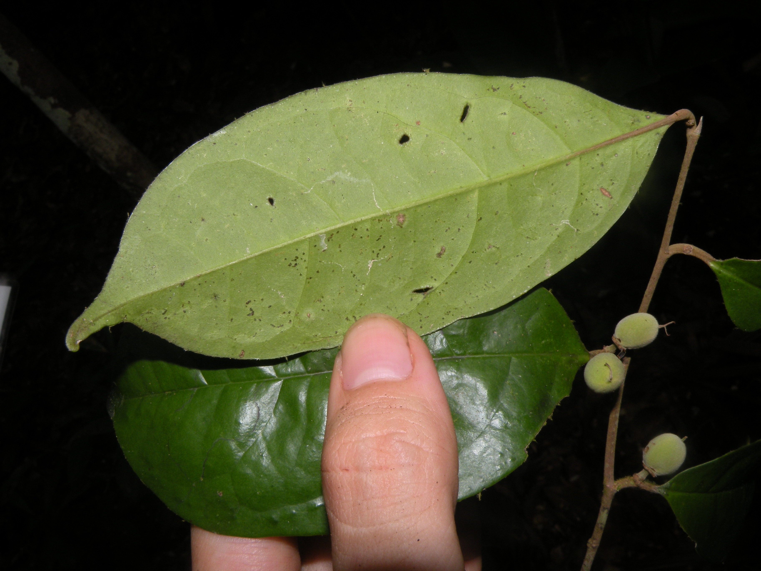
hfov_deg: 55.4
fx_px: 725
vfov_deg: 42.9
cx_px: 380
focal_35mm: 33
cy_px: 286
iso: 64
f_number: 8
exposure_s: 1/60
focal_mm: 5.8
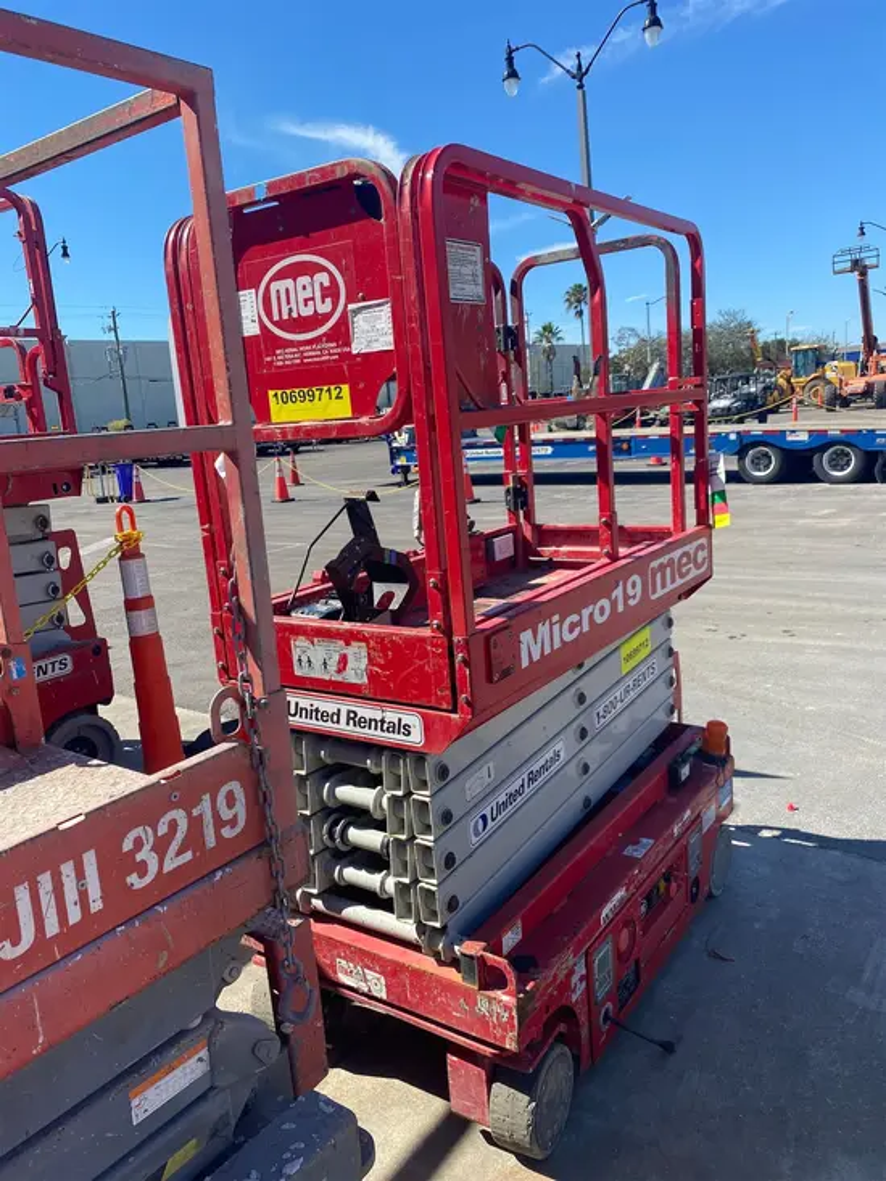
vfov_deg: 67.3
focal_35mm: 26
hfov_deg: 53.1
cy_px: 590
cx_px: 443
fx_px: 887
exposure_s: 1/1838
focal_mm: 4.25
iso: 32
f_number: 1.8
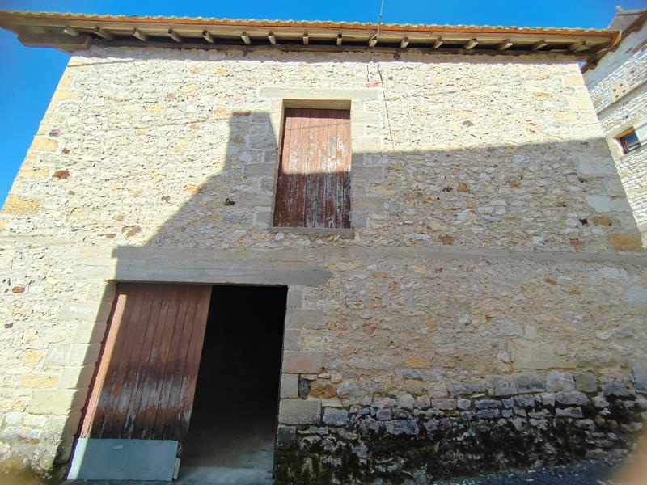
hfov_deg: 106.2
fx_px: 243
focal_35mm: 13
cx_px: 324
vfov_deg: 89.9
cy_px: 242
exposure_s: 1/490
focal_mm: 2.16
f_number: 2.2
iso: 100
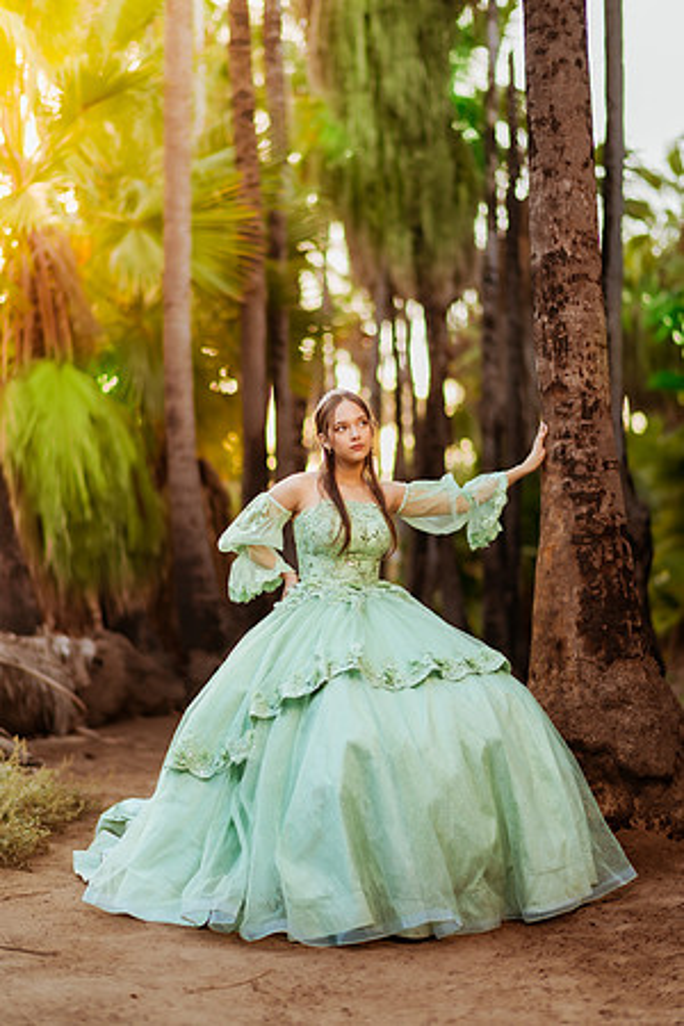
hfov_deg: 23.4
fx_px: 1653
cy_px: 513
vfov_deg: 34.5
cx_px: 342
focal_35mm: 58
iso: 100
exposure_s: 1/500
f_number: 1.4
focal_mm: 58
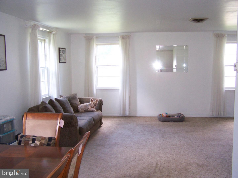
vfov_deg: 37.7
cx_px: 119
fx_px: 261
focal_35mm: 38
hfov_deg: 49.0
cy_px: 89
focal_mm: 6.3
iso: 140
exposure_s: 1/30
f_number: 2.8
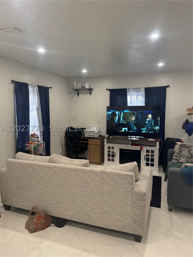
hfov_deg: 56.8
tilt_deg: -3.4
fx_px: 178
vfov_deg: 71.6
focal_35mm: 24
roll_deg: -0.4
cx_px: 96
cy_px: 128
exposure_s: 1/120
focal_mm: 6.76
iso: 200
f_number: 1.78
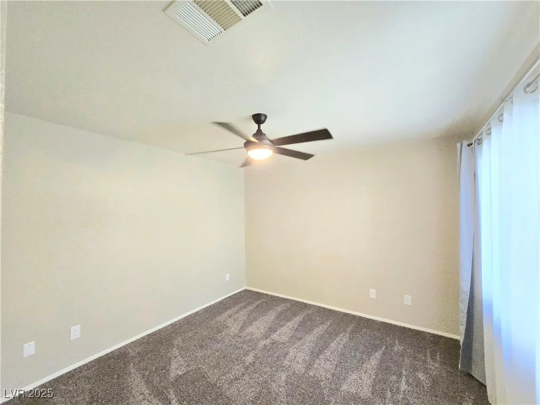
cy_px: 202
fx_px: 203
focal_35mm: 13
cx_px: 270
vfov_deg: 89.9
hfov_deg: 106.2
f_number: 2.2
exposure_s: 1/60.2
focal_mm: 2.2
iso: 800
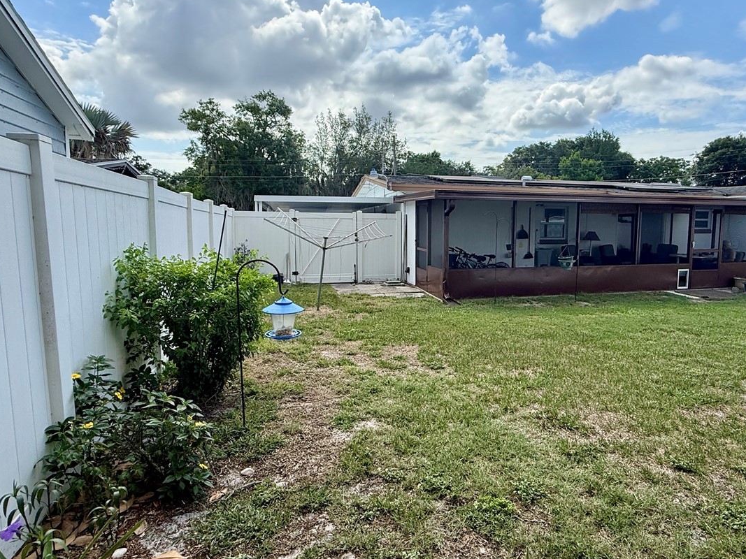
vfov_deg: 63.4
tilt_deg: -6.4
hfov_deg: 78.7
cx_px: 418
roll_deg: +0.1
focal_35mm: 21
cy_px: 268
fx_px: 453
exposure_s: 1/2165
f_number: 2.2
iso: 80
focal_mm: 2.22
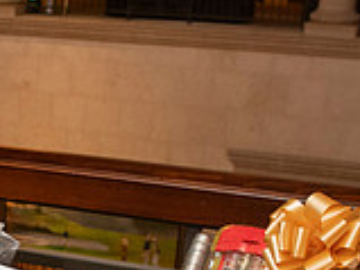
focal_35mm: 104
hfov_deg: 17.9
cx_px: -86
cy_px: 434
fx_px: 1081
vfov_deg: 13.2
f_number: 6.3
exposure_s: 1/80
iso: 3200
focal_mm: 28
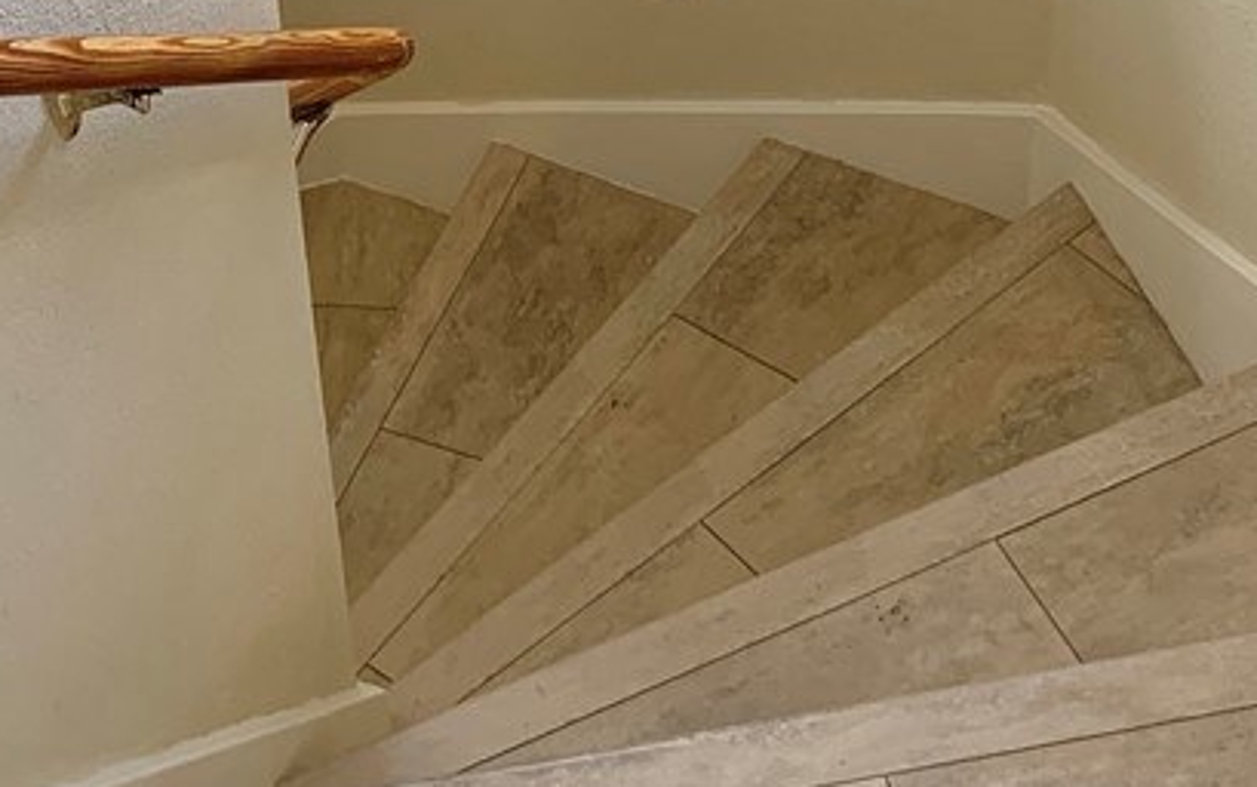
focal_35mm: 69
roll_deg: +1.6
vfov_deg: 16.7
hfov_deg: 29.8
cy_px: -486
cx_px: 630
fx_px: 2365
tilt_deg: -28.9
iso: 50
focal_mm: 4.25
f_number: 1.8
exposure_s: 1/60
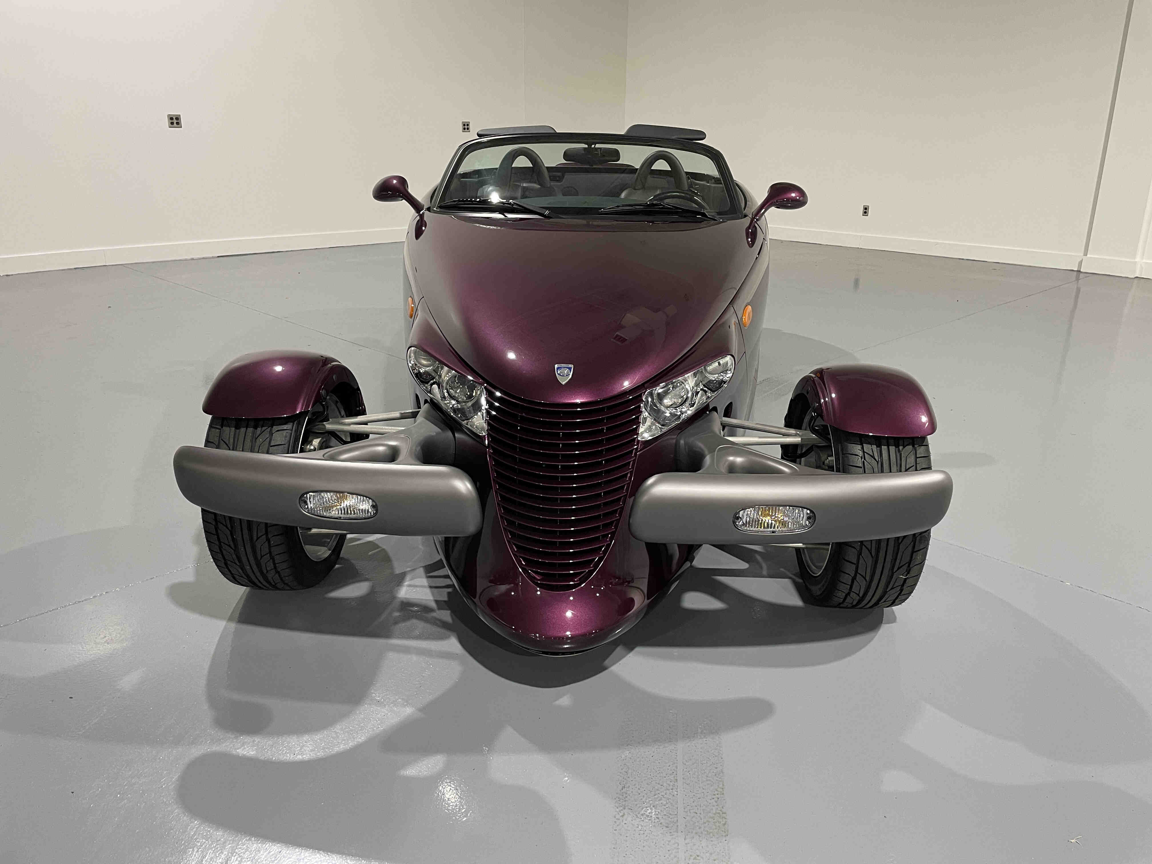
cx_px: 576
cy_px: 432
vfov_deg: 53.1
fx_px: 865
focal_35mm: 26
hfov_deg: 67.3
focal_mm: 4.2
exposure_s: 1/60
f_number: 1.6
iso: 125
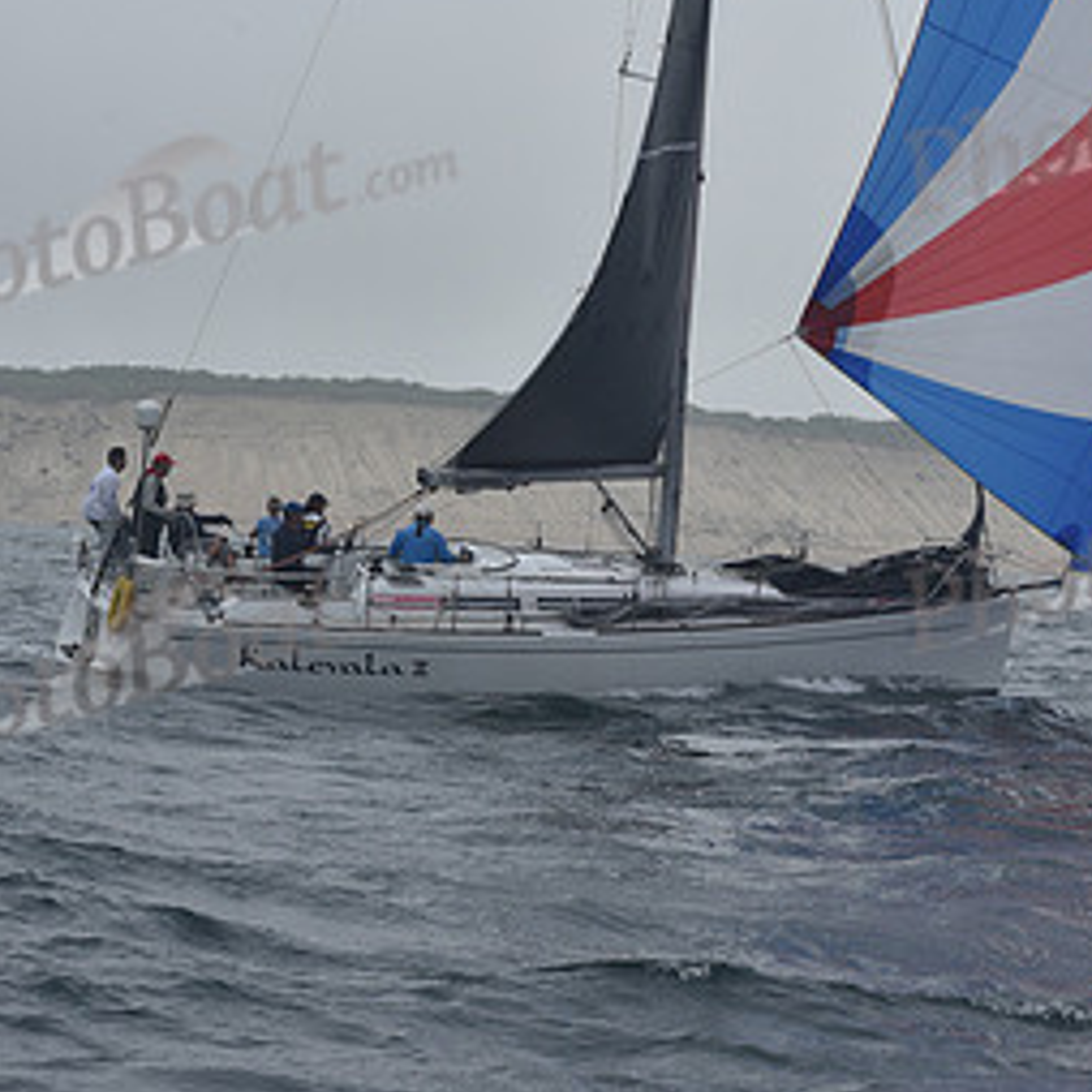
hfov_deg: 12.8
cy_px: -56
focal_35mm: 136
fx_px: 4854
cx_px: 681
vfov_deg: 12.6
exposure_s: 1/800
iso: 250
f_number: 13
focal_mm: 70
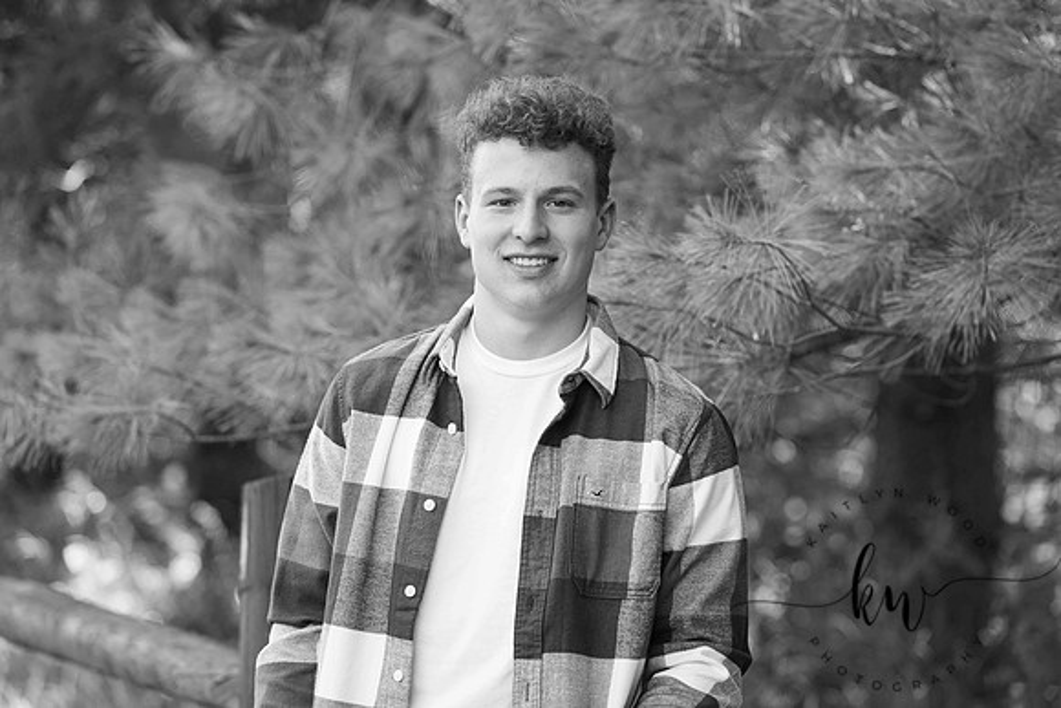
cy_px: 354
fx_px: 4864
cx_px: 530
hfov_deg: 12.4
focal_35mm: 165
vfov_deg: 8.3
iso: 400
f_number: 5
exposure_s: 1/200
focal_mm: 165
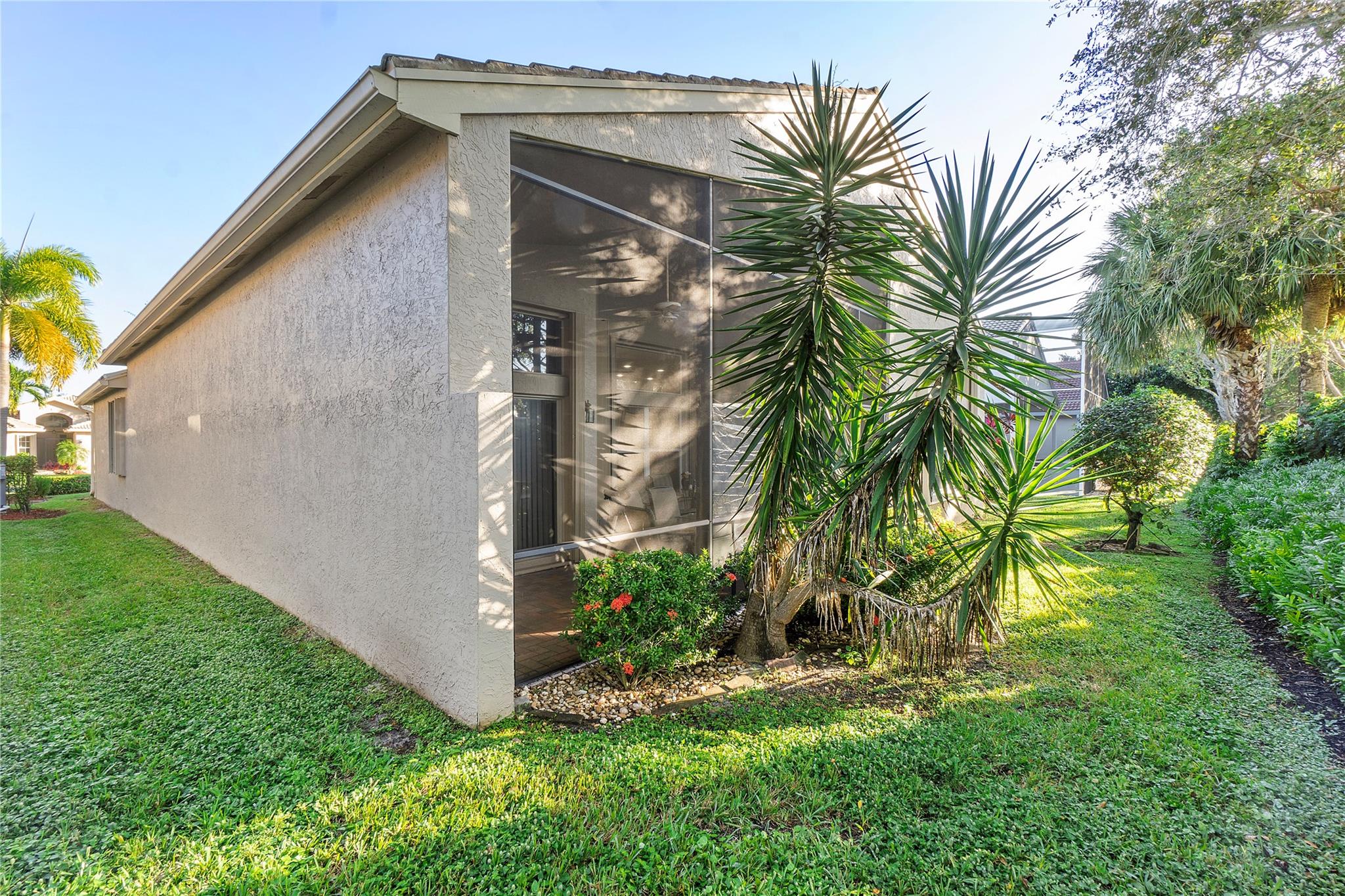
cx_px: 672
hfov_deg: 100.4
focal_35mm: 15
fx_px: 560
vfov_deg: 77.3
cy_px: 448
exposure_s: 1/13
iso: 100
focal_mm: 10
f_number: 11
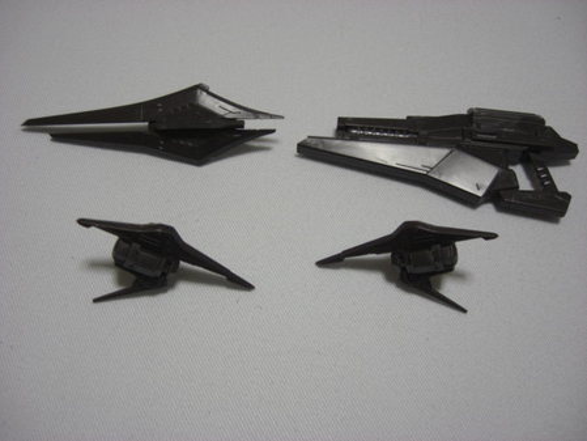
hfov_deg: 49.0
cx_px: 294
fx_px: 645
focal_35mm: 38
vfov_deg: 37.7
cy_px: 220
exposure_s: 1/80
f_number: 2.8
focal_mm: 7.9
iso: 400
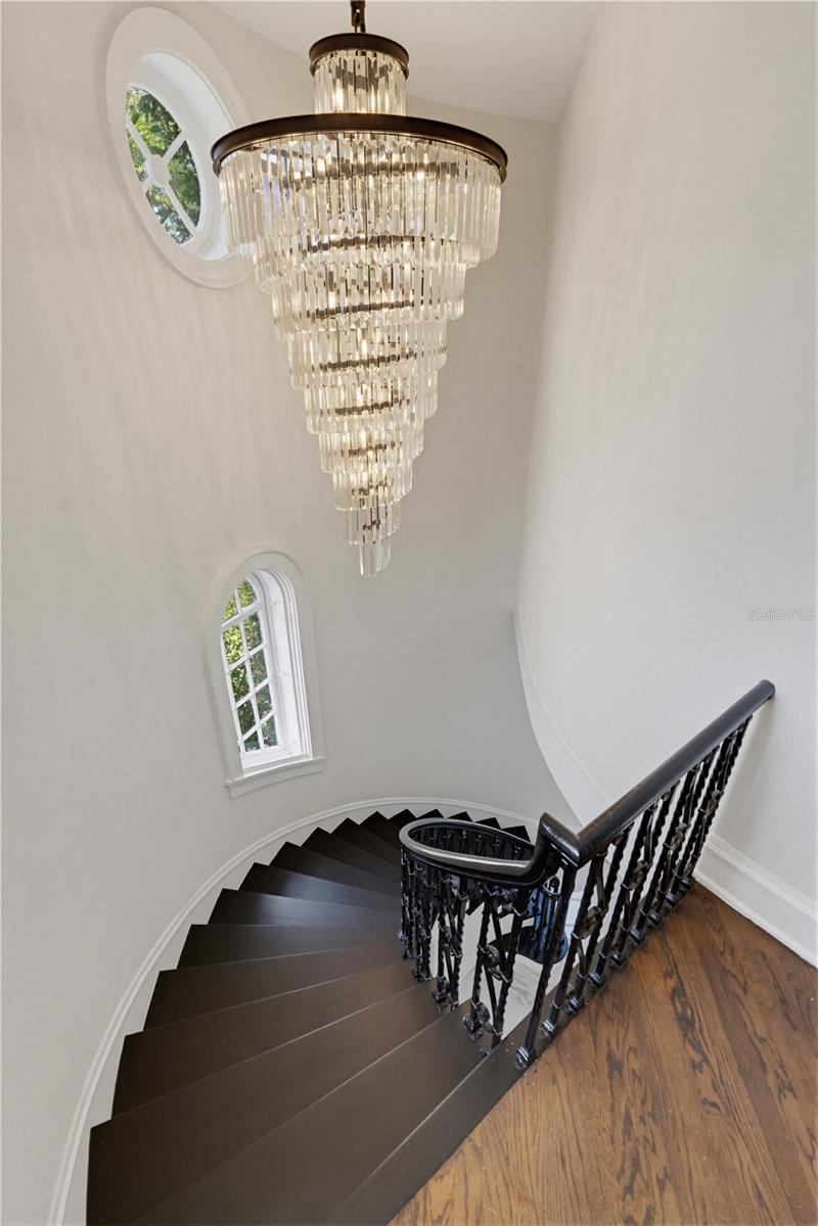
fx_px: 562
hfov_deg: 72.1
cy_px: 613
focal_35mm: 16
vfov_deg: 95.0
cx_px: 409
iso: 1600
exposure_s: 1/200
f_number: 9
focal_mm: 16.5
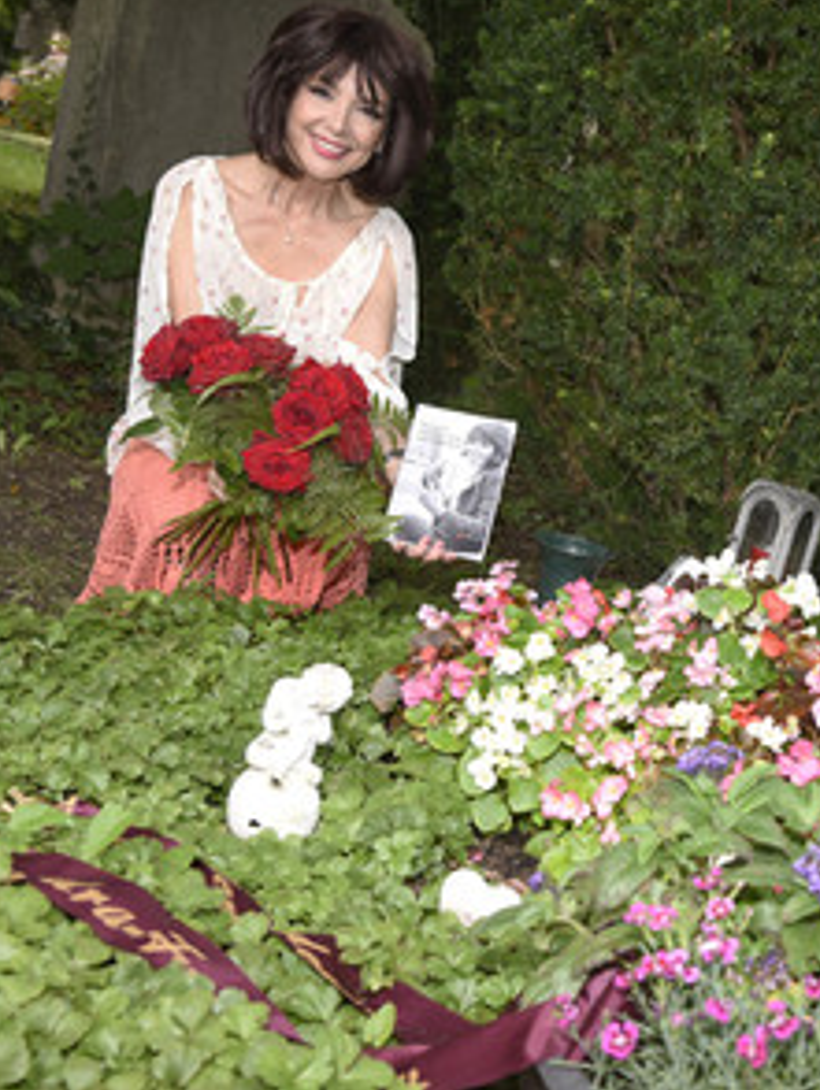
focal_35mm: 56
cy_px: 538
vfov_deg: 34.3
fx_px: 1766
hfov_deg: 25.4
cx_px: 729
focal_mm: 38
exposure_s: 1/100
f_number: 6.3
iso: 800
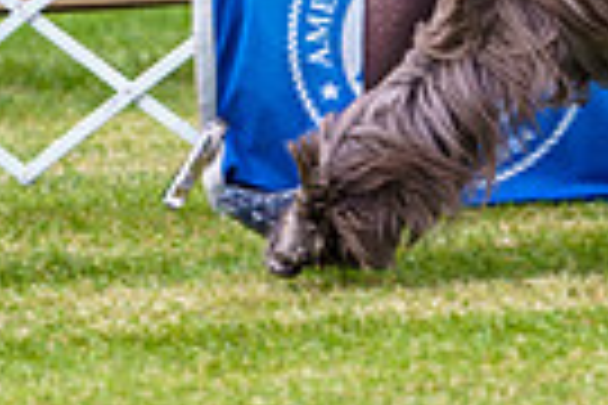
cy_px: -245
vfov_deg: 1.9
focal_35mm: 736
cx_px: 549
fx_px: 12429
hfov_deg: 2.8
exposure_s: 1/500
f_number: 4
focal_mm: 171
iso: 250
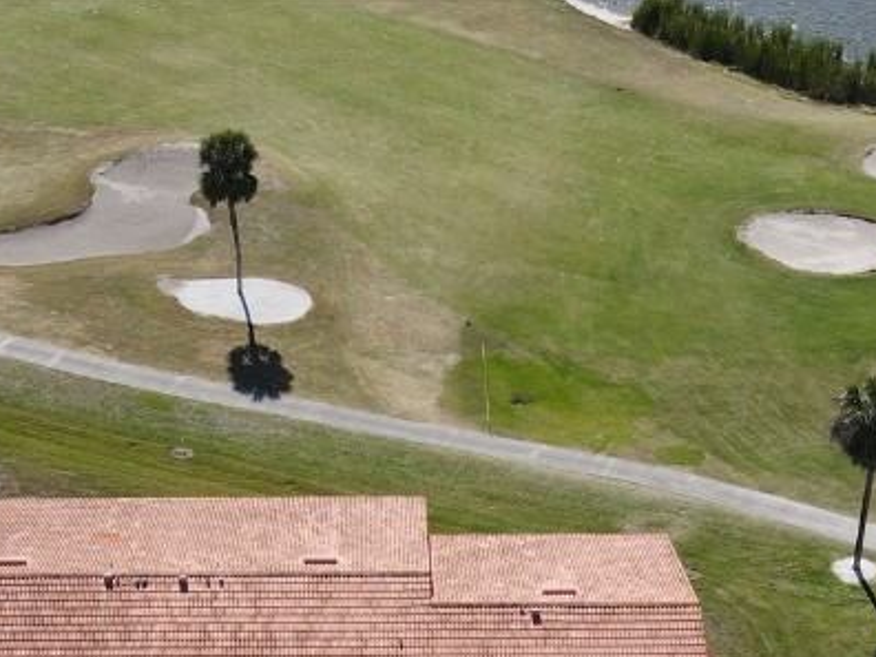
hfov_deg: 31.1
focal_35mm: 62
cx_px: 369
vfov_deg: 21.5
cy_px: 845
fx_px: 1569
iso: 100
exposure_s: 1/640
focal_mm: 4.5
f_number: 2.8
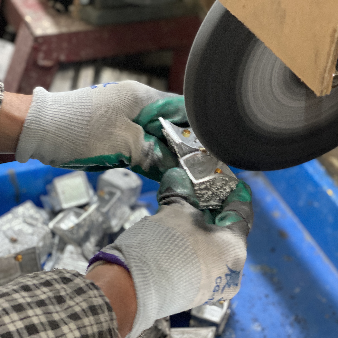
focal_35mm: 62
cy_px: 171
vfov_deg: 27.7
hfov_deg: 27.7
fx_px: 685
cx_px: 190
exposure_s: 1/33
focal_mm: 6
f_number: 2
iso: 400
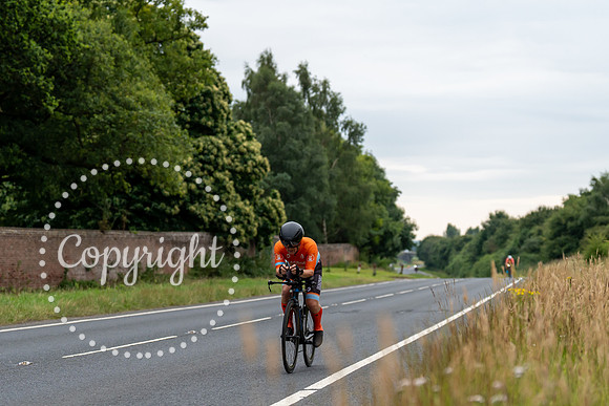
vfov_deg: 14.0
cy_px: 249
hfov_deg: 20.8
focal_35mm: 98
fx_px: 1659
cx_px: 292
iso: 1000
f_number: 3.2
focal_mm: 80
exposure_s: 1/640
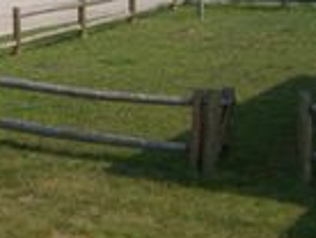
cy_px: -18
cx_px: 39
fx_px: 924
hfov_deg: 19.1
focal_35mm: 101
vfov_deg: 14.4
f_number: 4.3
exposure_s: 1/640
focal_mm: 6.2
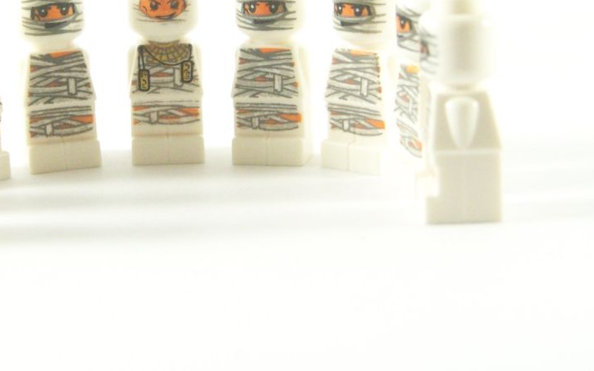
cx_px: 171
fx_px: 2590
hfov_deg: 13.1
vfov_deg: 8.2
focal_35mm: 160
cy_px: 79
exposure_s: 1/60
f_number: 4
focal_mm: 17.5
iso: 400
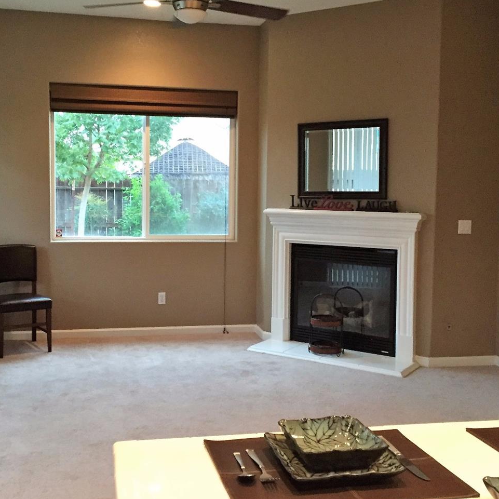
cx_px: 213
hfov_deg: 41.8
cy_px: 223
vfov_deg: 41.8
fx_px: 652
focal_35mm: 40
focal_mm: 4.15
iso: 200
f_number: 2.2
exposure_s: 1/30
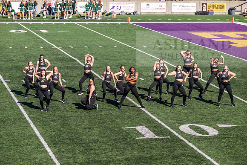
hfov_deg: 17.1
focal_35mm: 120
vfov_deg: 11.4
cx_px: 124
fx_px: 823
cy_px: 82
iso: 160
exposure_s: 1/1250
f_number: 4.5
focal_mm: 120
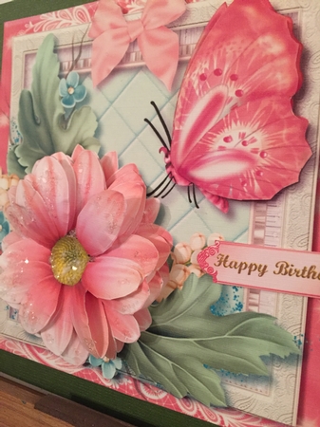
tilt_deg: -16.7
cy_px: 214
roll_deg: +4.3
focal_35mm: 29
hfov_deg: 48.2
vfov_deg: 61.7
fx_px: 358
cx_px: 160
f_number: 2.2
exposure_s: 1/20
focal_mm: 4.15
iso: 250
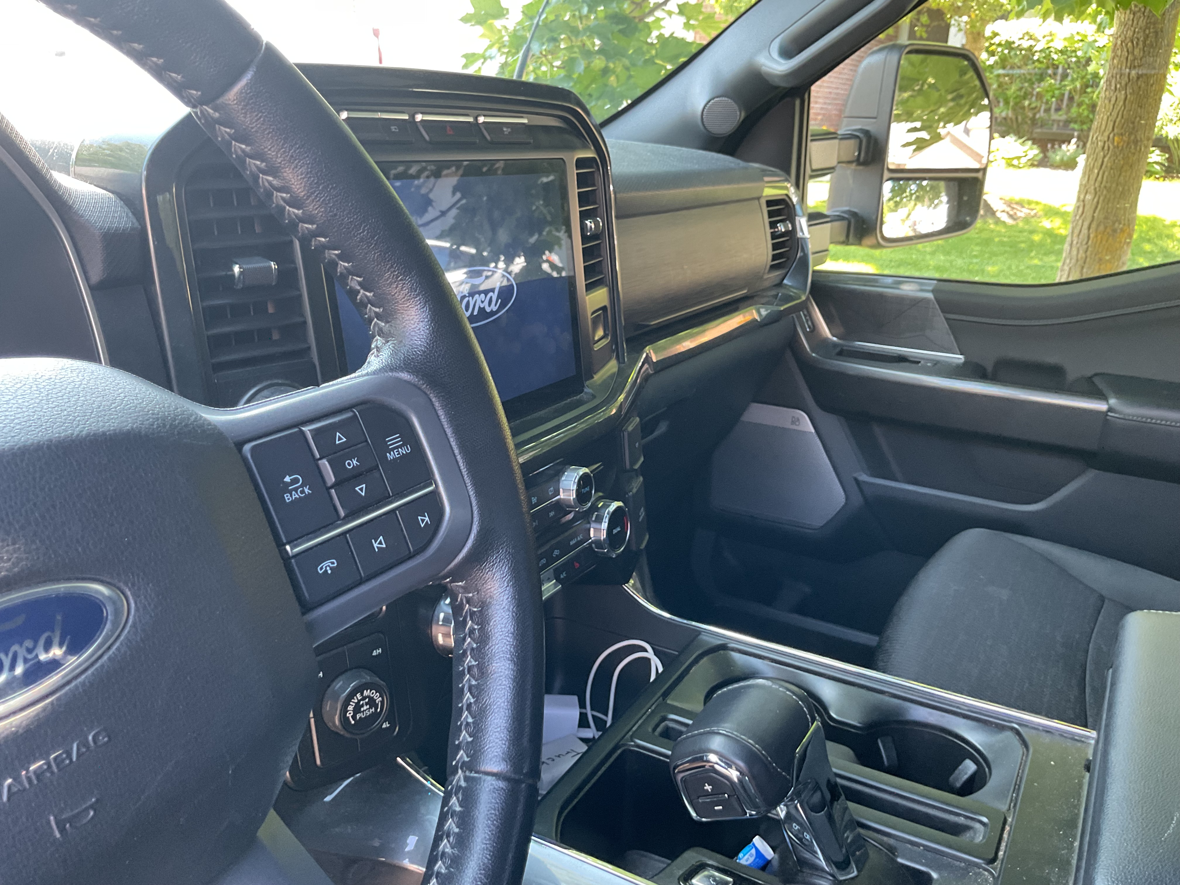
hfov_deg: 61.7
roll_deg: -2.1
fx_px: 989
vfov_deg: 48.2
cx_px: 590
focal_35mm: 29
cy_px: 442
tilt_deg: -20.7
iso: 100
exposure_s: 1/60
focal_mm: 3
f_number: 1.8
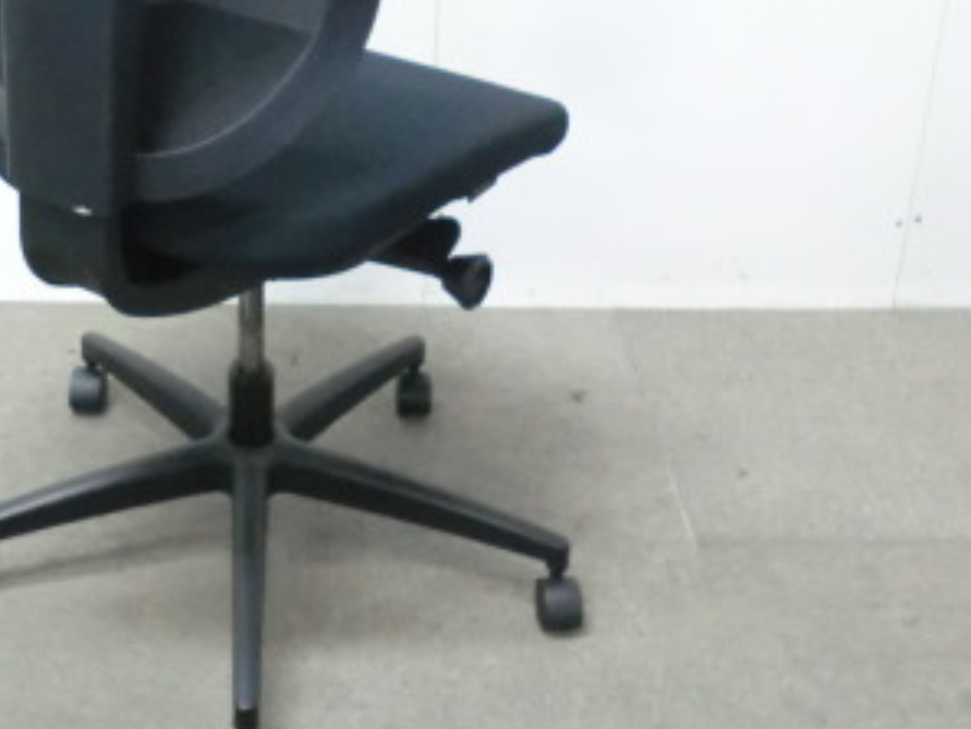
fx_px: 1936
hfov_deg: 27.7
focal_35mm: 69
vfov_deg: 20.9
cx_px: 226
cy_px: 65
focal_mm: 5.8
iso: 800
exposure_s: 1/25
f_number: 3.5
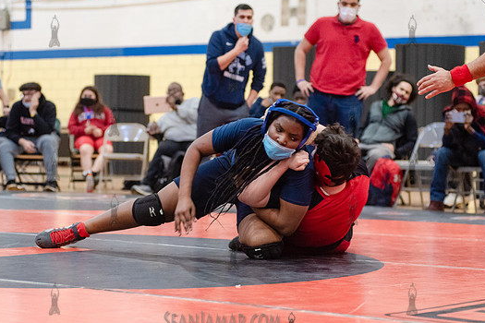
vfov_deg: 13.6
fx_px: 1361
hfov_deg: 20.2
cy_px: 165
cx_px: 233
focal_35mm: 101
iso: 4000
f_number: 3.5
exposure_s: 1/320
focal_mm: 80
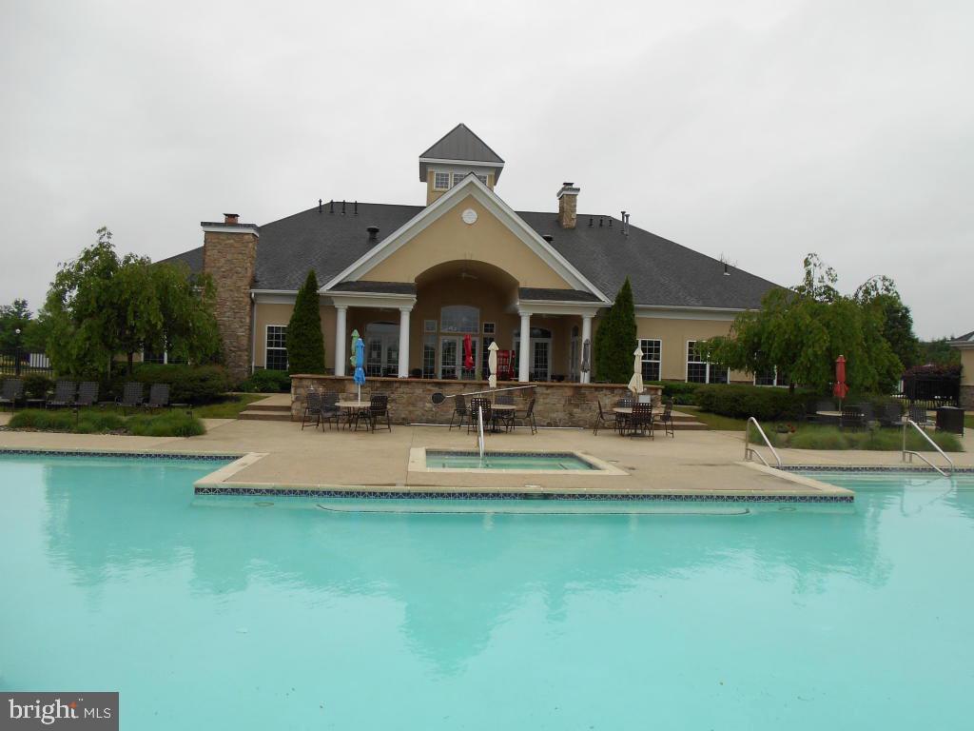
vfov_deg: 53.1
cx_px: 487
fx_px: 732
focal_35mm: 26
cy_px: 366
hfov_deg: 67.3
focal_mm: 4.6
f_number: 3.2
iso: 80
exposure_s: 1/320
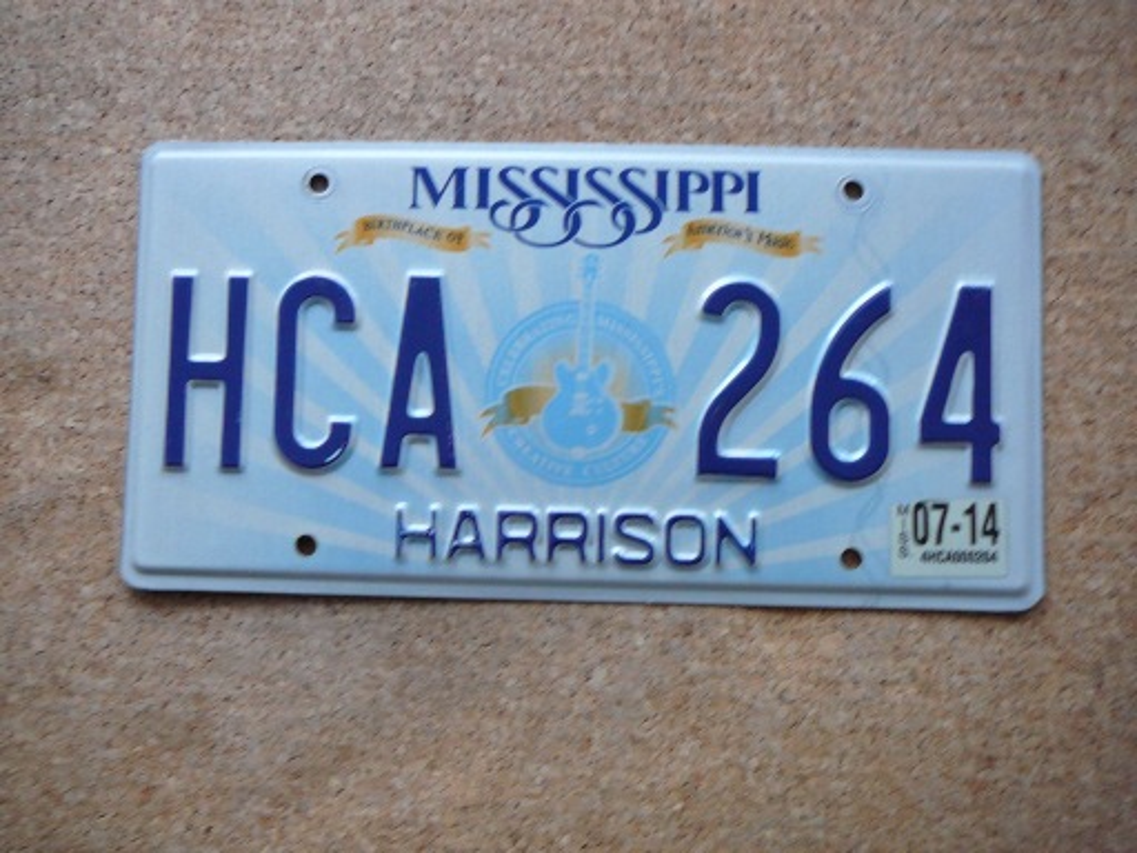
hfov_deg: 52.6
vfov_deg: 40.7
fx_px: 1150
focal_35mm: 35
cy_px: 426
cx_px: 568
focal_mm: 5.2
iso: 200
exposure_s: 1/20
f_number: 2.8
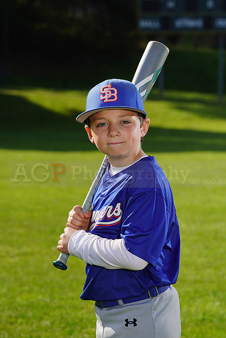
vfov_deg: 12.0
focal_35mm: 171
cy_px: 169
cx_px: 113
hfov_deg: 8.0
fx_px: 1609
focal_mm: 171
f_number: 10
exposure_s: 1/250
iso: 100
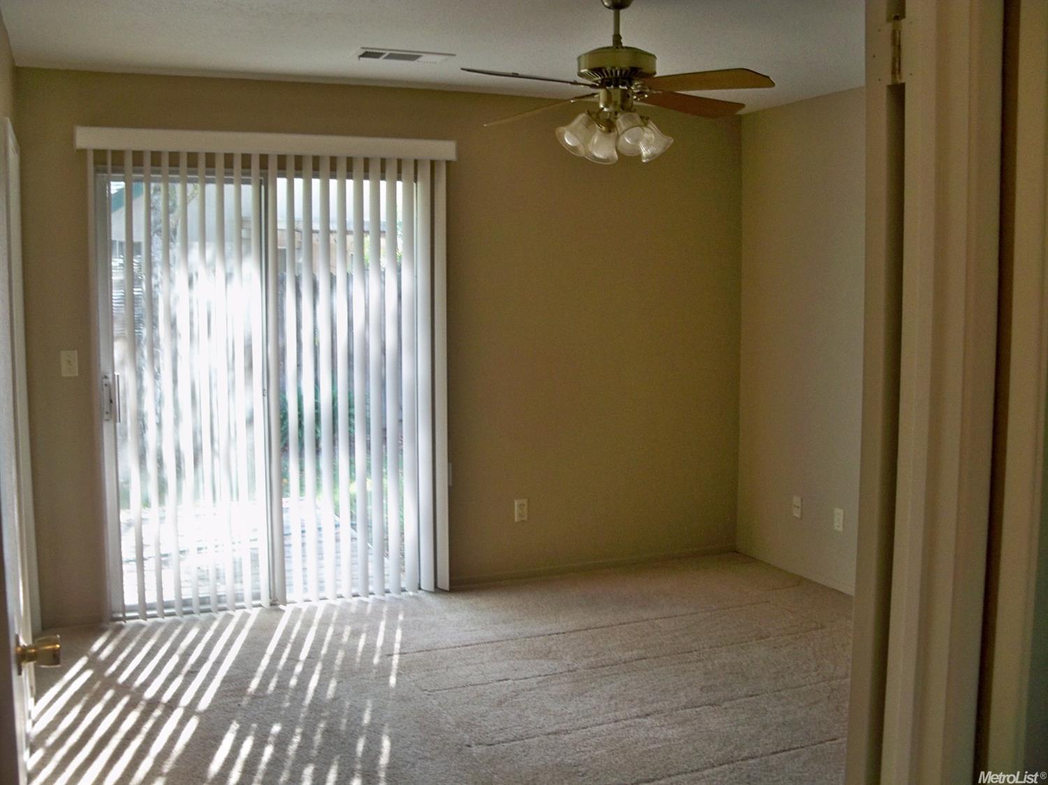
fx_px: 1059
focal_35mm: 35
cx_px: 524
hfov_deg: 52.6
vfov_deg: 40.7
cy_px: 392
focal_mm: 6.2
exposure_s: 1/30
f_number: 3.5
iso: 160
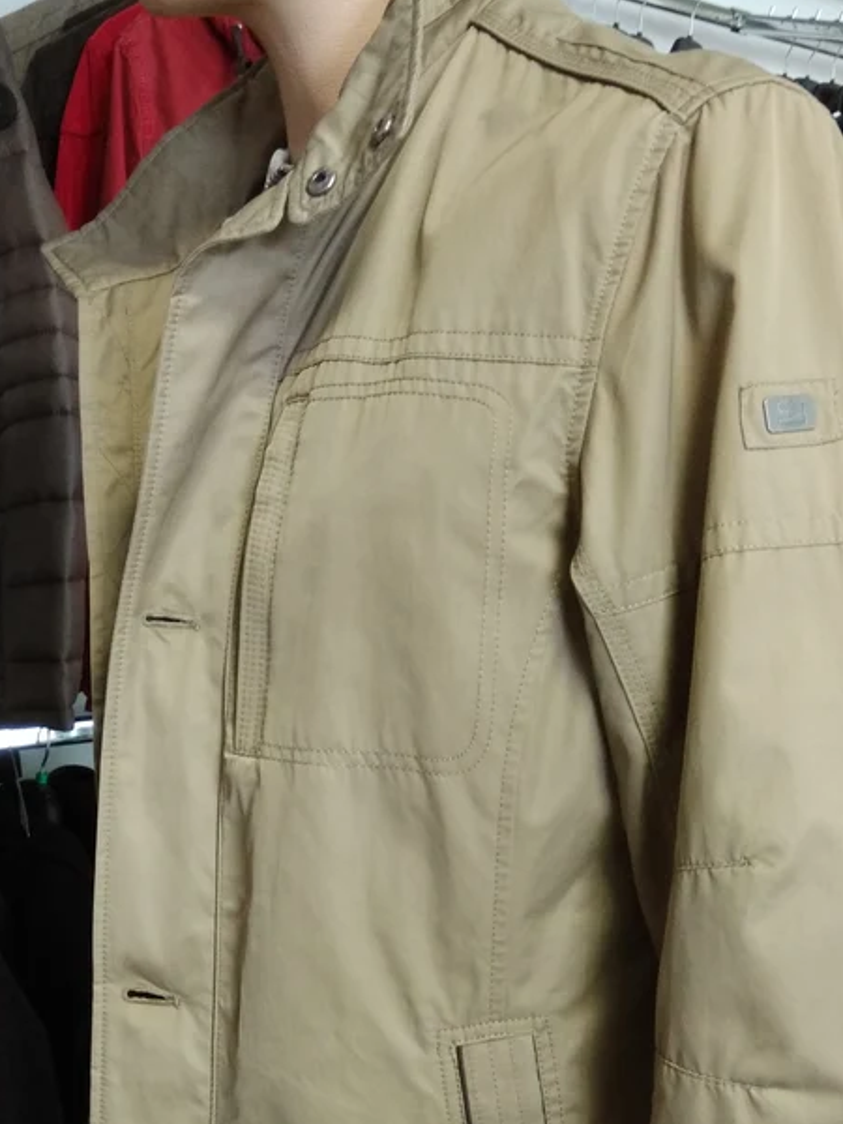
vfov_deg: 51.6
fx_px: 1136
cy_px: 755
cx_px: 378
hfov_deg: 40.7
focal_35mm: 35
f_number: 2
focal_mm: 3.57
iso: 500
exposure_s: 1/20
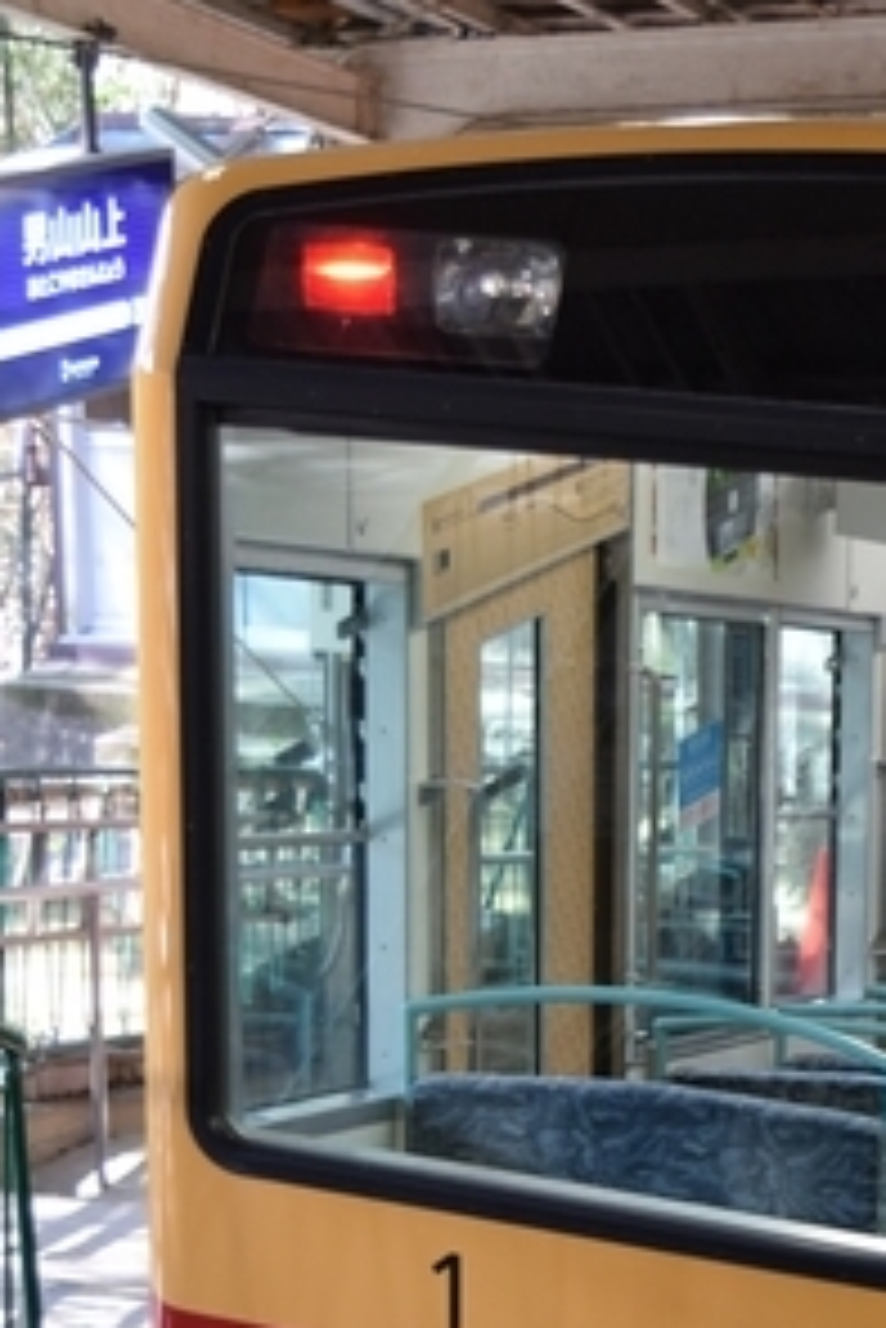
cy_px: 1031
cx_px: 1068
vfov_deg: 16.7
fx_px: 4498
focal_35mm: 122
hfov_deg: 11.0
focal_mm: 30
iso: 400
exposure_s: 1/50
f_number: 4.2
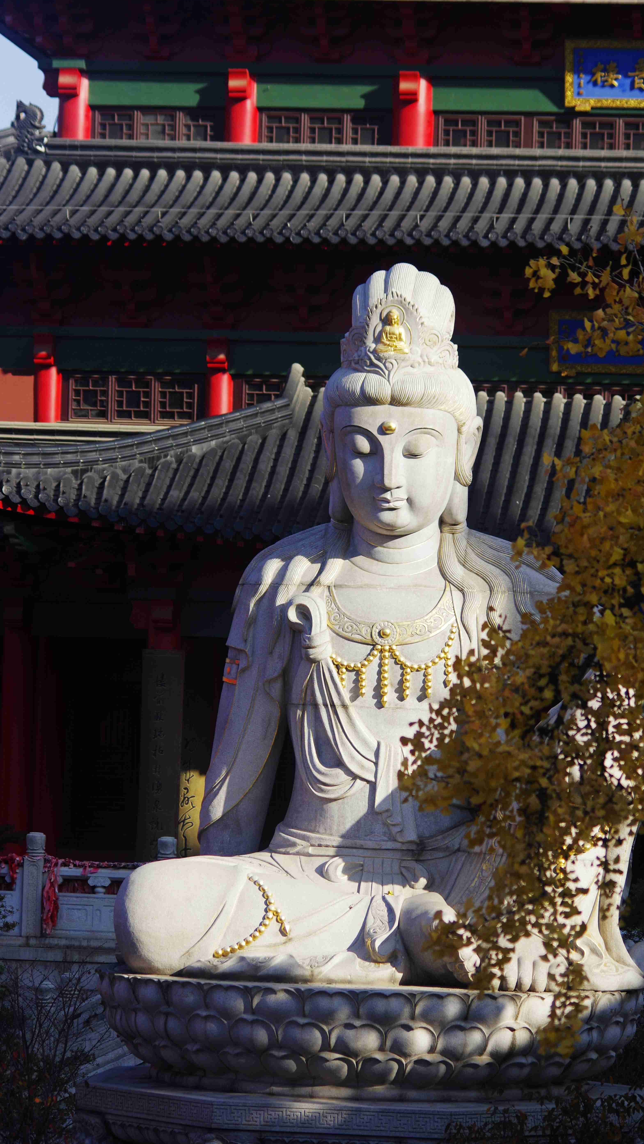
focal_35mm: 149
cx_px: 404
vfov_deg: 14.4
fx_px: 4523
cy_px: 548
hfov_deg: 8.1
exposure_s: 1/1000
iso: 200
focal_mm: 87.5
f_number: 5
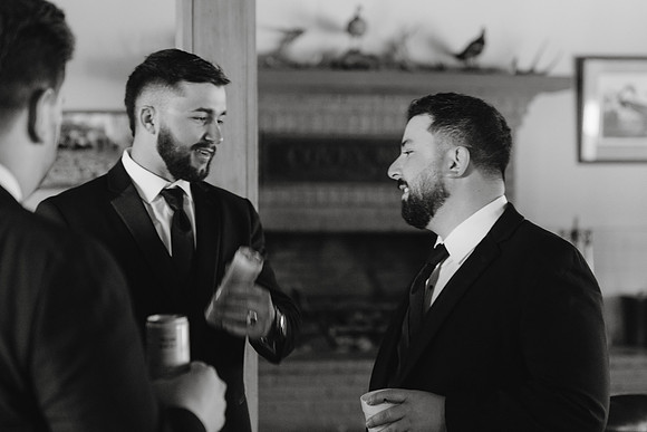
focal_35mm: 76
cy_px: 198
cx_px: 350
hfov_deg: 26.7
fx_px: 1363
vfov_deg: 18.0
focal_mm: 70
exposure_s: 1/100
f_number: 2.8
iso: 1250
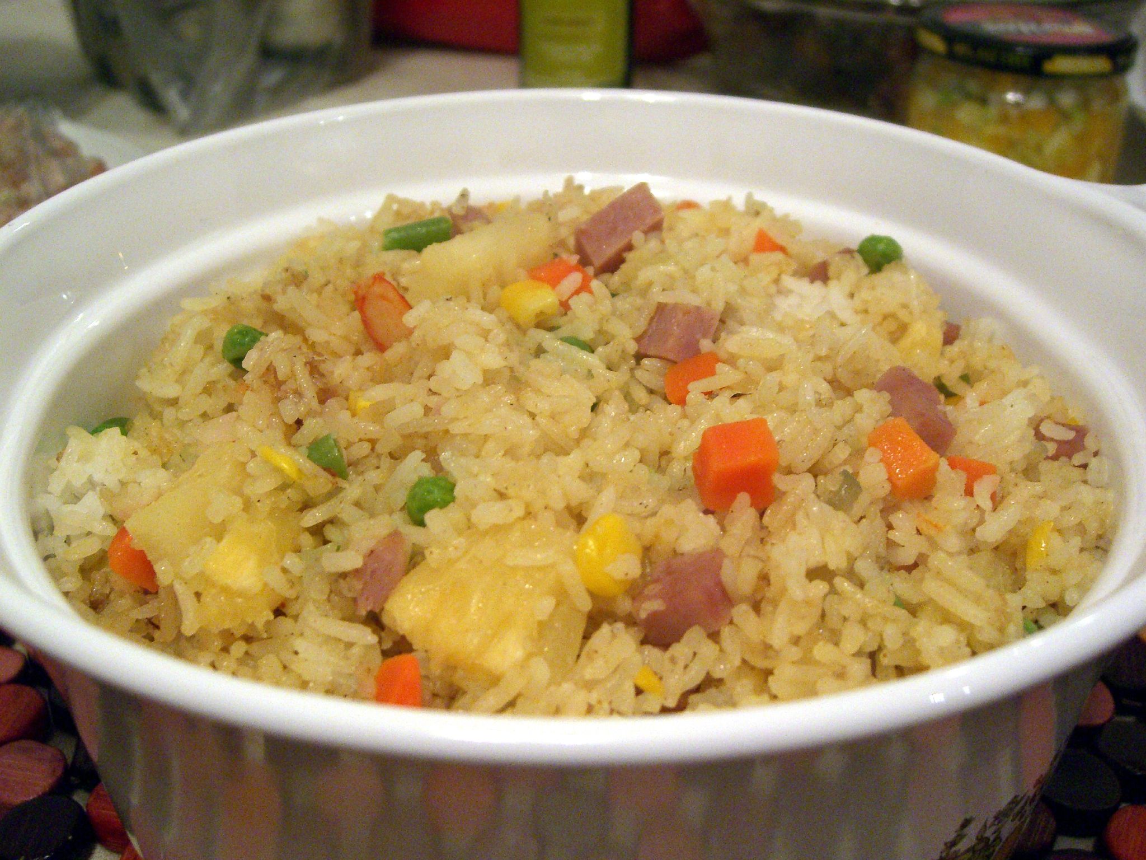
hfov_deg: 49.0
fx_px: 1258
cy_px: 430
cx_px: 573
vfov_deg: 37.7
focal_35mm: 38
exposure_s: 1/10
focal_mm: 7.9
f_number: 2.8
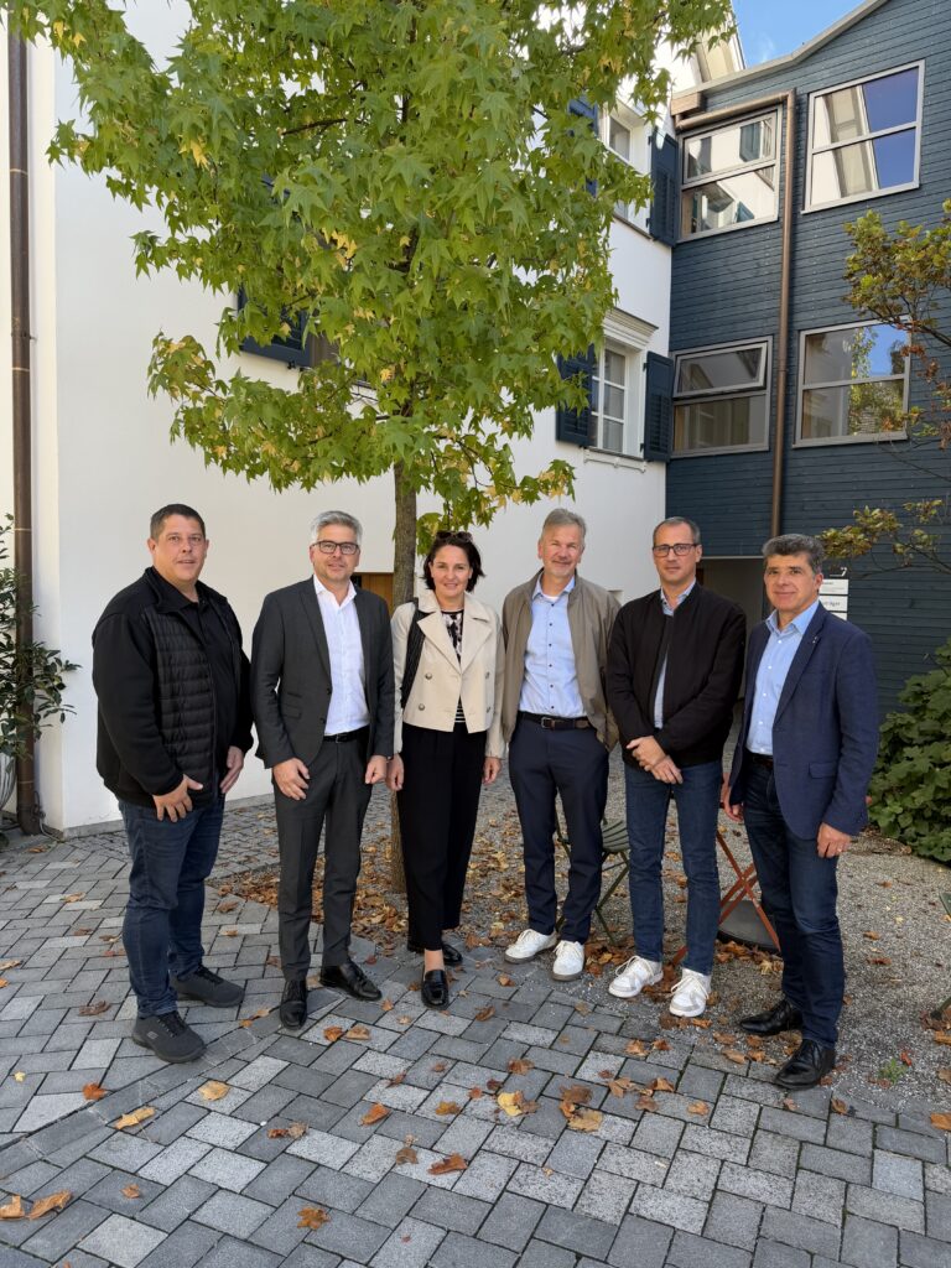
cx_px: 476
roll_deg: -0.5
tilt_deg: -5.0
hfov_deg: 56.8
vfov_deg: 71.6
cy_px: 634
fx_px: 879
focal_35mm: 24
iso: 80
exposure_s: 1/481
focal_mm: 6.76
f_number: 1.78
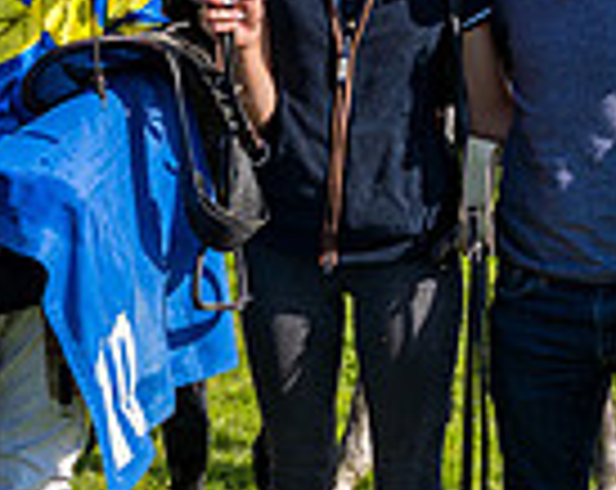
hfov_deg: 14.5
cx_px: 177
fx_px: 2420
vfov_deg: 11.6
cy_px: 273
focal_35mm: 133
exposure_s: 1/250
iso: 50
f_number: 8
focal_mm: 24
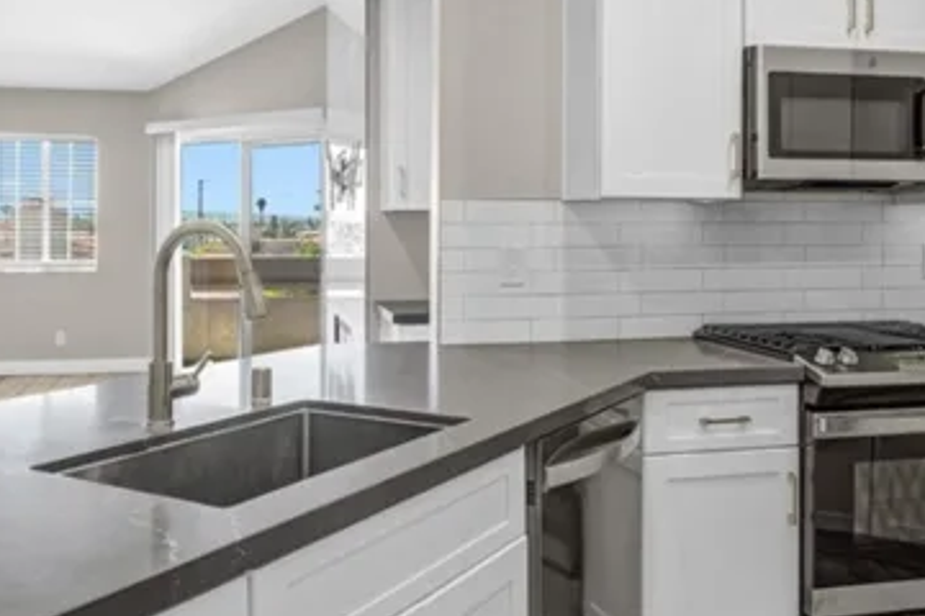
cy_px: 221
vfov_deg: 37.6
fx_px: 899
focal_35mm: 35
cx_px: 459
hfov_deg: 54.4
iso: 400
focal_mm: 10
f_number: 9
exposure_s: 1/10
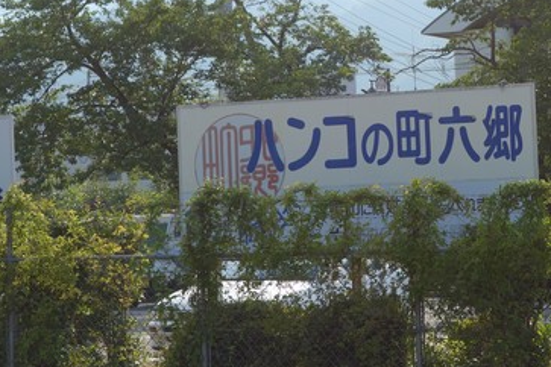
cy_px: 108
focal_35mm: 118
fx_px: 1806
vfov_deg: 11.6
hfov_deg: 17.3
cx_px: 361
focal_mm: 25.02
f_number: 5.6
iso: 125
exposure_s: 1/320
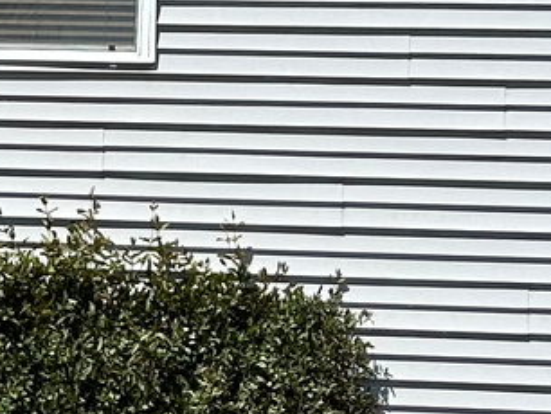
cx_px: -373
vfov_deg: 8.5
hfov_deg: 10.8
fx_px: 2772
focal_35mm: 174
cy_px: 286
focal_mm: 5.7
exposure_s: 1/3968
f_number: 1.5
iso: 50
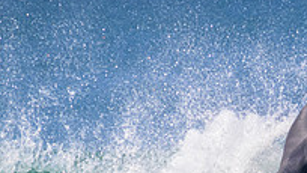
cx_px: 324
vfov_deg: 0.4
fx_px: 22064
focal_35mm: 2709
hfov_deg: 0.8
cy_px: 228
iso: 1800
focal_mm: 800
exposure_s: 1/2000
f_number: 11
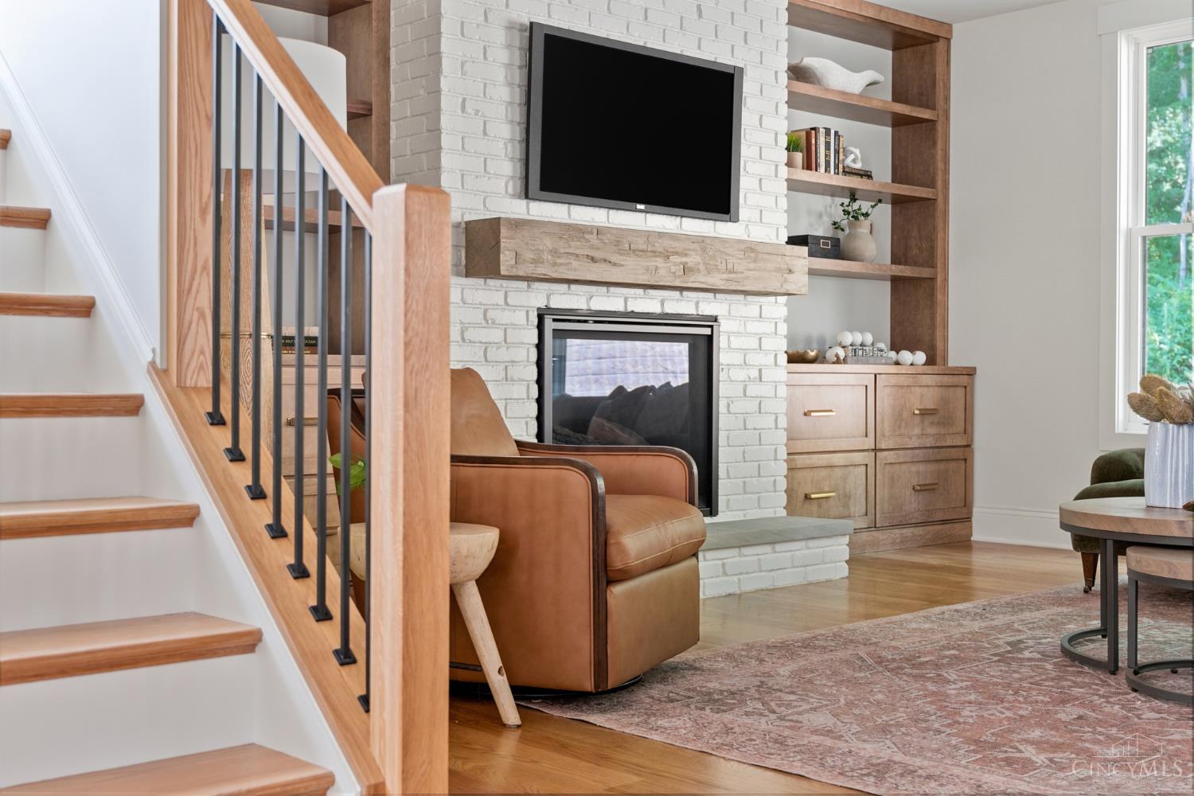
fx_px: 1393
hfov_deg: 46.4
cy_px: 398
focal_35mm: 42
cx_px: 597
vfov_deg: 31.9
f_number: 2.8
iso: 200
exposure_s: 1/50
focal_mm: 28
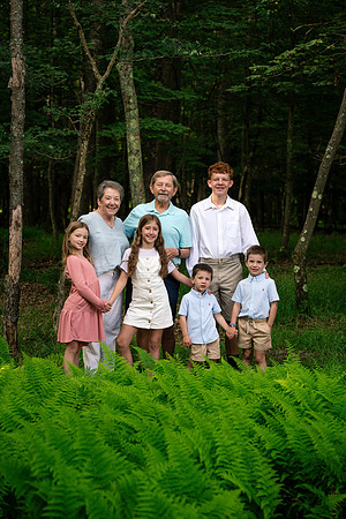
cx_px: 173
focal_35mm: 85
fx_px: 1225
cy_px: 260
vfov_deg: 23.9
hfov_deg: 16.1
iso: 200
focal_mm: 85
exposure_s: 1/200
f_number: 4.5
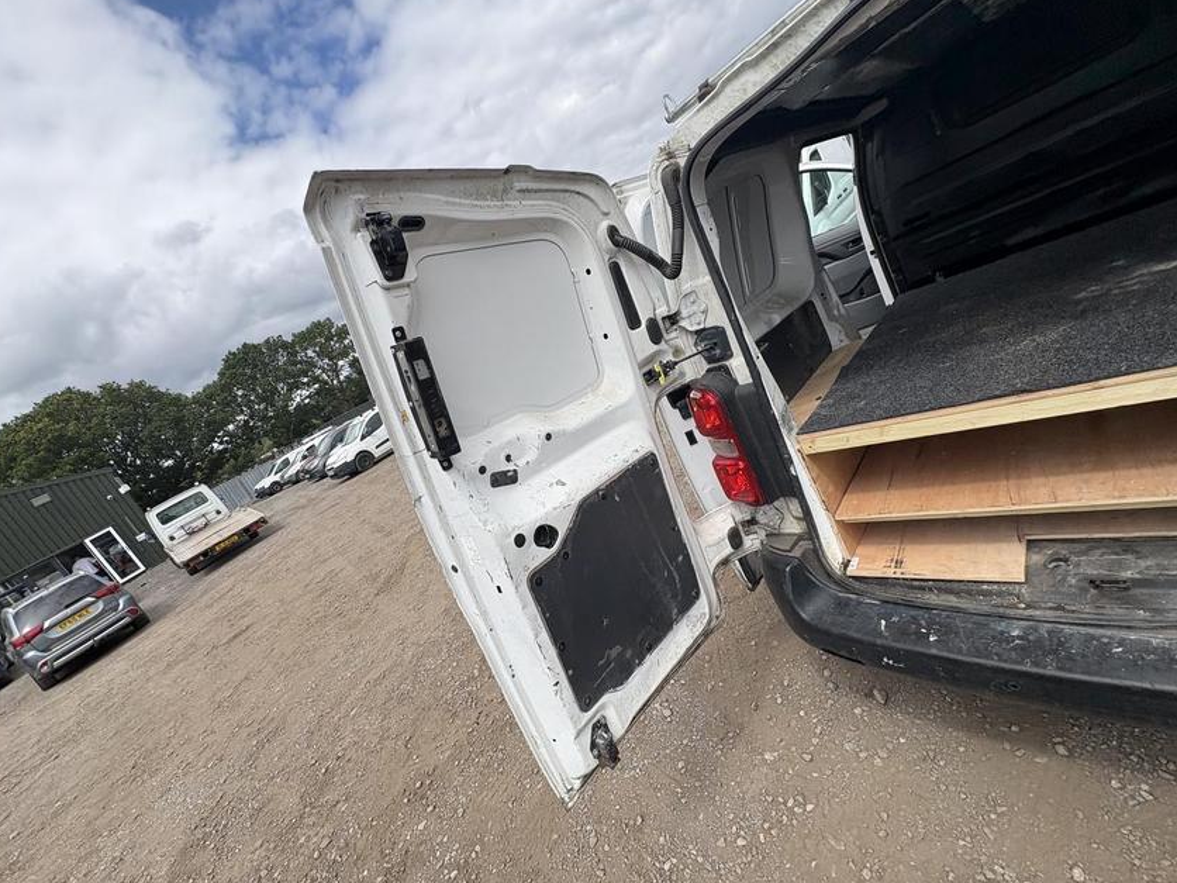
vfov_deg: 81.7
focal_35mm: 15
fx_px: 510
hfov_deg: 98.1
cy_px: 434
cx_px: 570
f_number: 2.2
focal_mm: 2.22
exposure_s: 1/1395
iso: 50
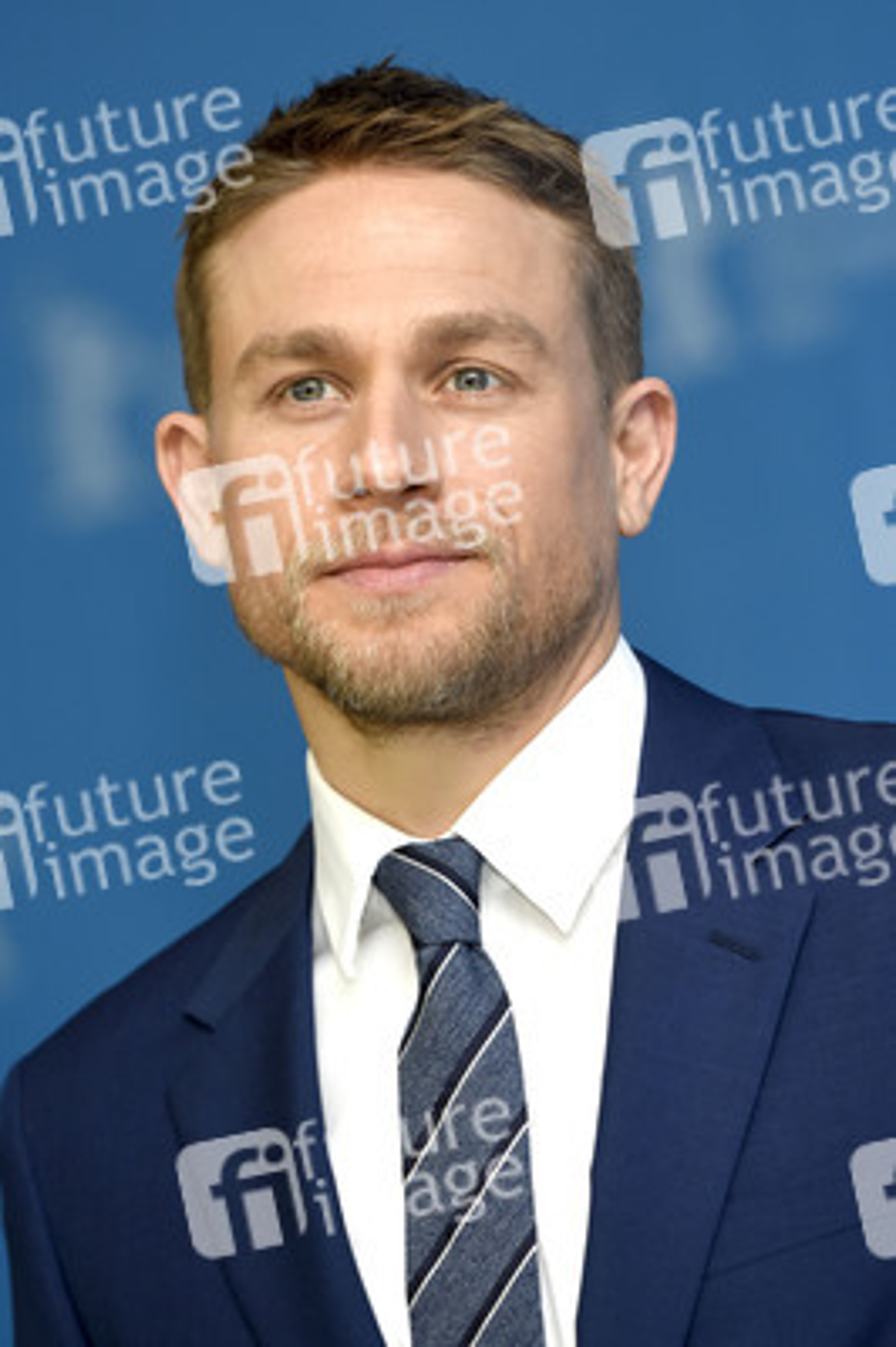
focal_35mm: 278
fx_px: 10377
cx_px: 448
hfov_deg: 4.9
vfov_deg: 7.4
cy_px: 674
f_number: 3.5
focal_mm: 185
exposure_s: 1/320
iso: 800
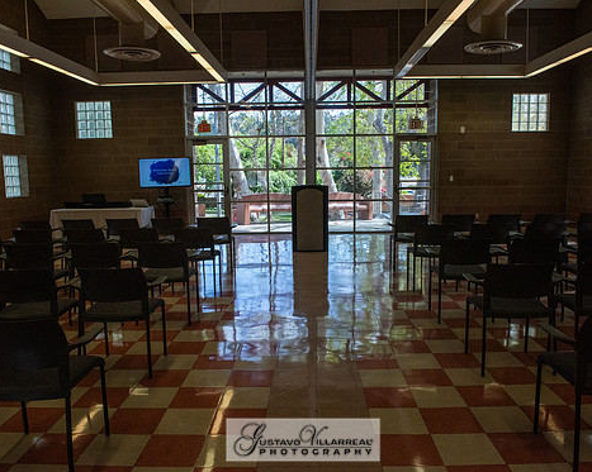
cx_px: 303
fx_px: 490
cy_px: 244
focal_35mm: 28
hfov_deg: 62.2
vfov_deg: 51.5
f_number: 11
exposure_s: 1/320
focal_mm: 24
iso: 1600
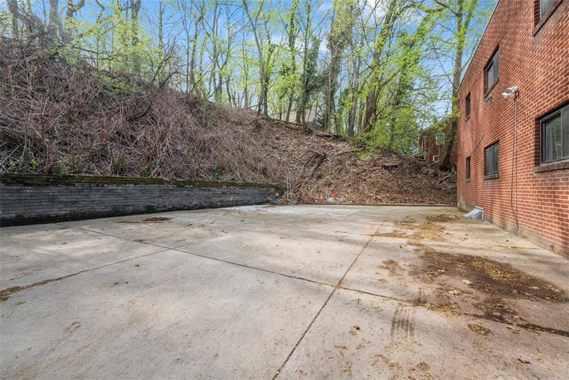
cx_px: 284
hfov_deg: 104.2
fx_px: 221
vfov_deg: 81.2
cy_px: 190
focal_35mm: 14
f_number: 8
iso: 400
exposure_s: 1/25
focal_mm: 14
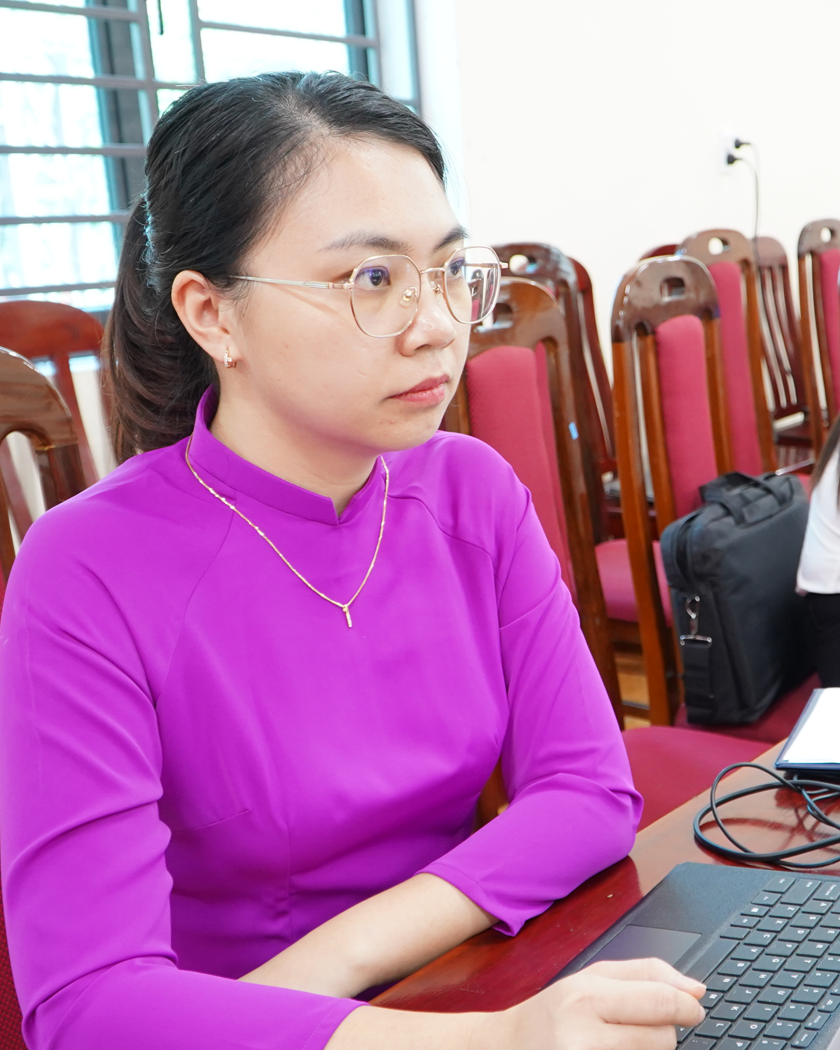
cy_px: 528
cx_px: 685
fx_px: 1336
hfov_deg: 33.8
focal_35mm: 43
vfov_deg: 42.9
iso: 1250
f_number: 4
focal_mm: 20
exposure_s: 1/30
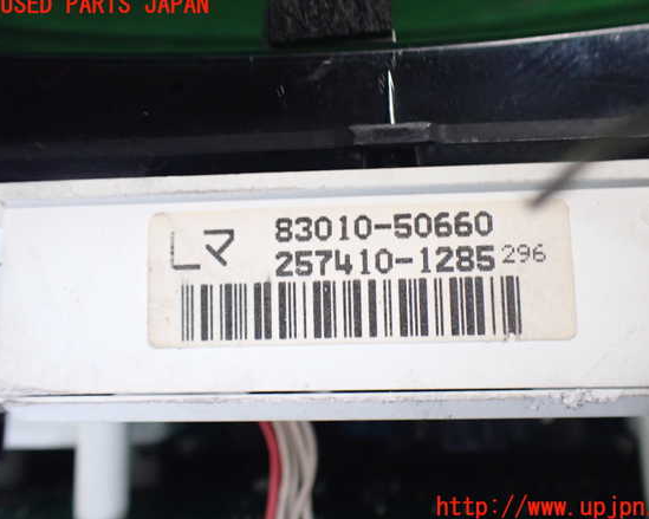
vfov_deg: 45.8
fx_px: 615
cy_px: 257
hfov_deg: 55.6
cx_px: 349
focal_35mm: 32
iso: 800
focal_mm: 5.4
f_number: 2.3
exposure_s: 1/100
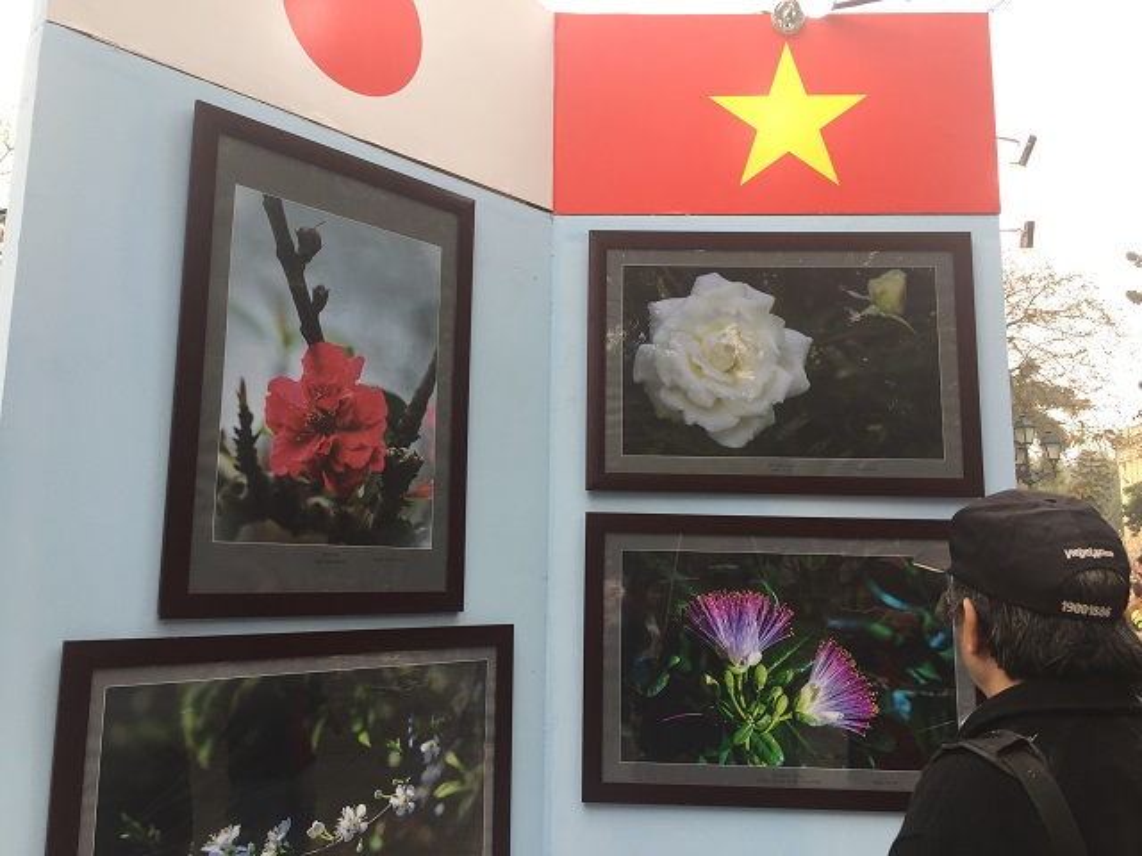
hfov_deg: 61.7
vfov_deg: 48.2
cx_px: 571
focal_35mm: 29
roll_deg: -2.0
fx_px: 957
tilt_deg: +10.1
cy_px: 428
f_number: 2.2
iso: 40
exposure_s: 1/100
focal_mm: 4.15
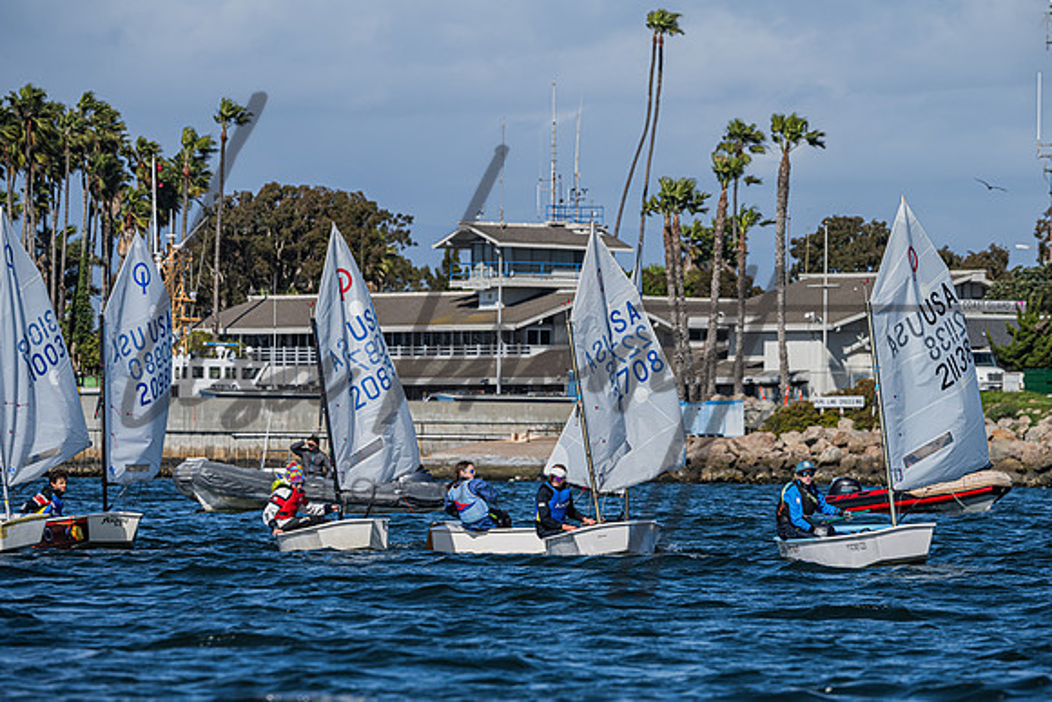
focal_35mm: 253
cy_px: 350
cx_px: 542
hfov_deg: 8.1
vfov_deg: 5.4
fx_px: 7397
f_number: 9
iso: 320
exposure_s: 1/1250
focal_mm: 240
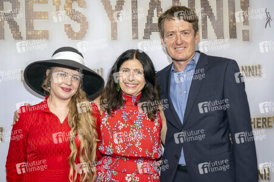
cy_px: 91
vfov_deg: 35.9
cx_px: 137
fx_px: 281
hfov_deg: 51.9
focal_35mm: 37
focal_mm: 37
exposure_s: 1/200
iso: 640
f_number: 6.3
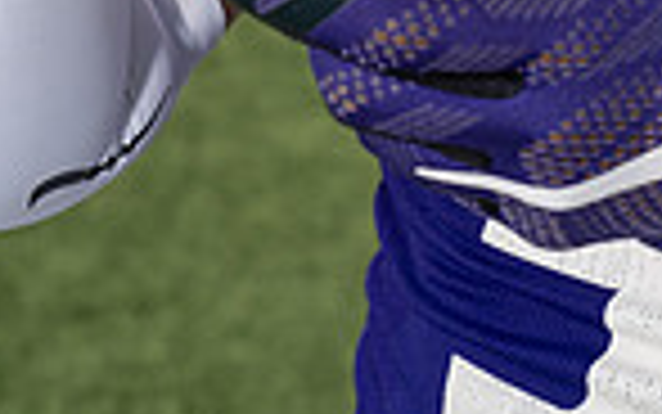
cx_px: 504
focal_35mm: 218
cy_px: -558
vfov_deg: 5.8
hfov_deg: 9.6
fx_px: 3935
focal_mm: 70
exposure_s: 1/250
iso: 100
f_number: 8
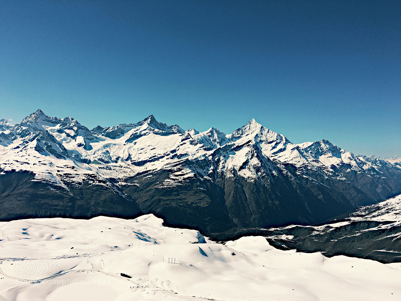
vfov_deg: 48.2
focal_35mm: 29
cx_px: 200
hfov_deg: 61.7
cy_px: 150
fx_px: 336
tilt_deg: -0.9
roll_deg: -2.9
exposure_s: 1/5917
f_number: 2.2
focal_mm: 4.15
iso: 25
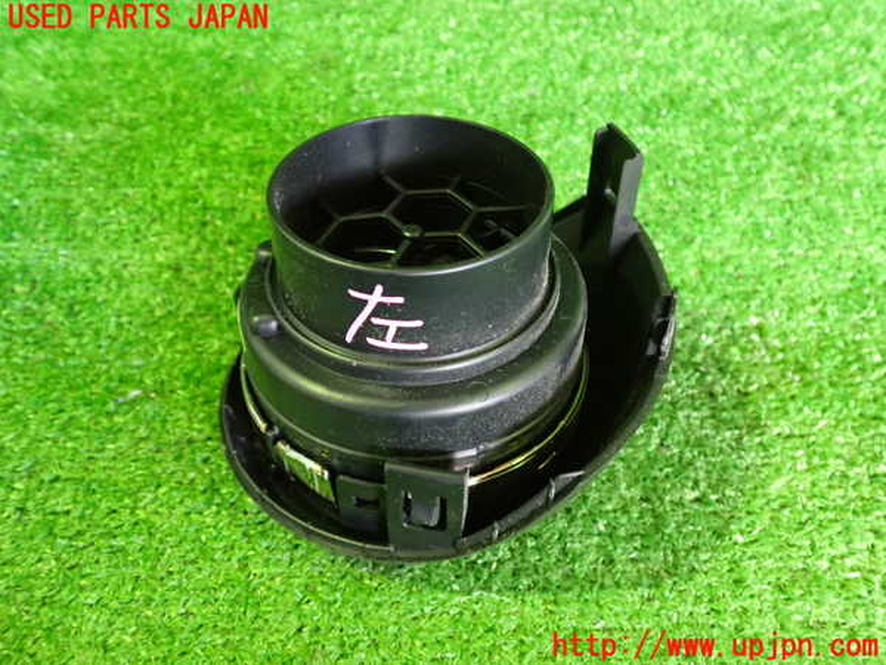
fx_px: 768
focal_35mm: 30
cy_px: 332
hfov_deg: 60.0
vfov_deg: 46.8
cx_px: 443
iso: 800
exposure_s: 1/20
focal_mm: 5.4
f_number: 2.3
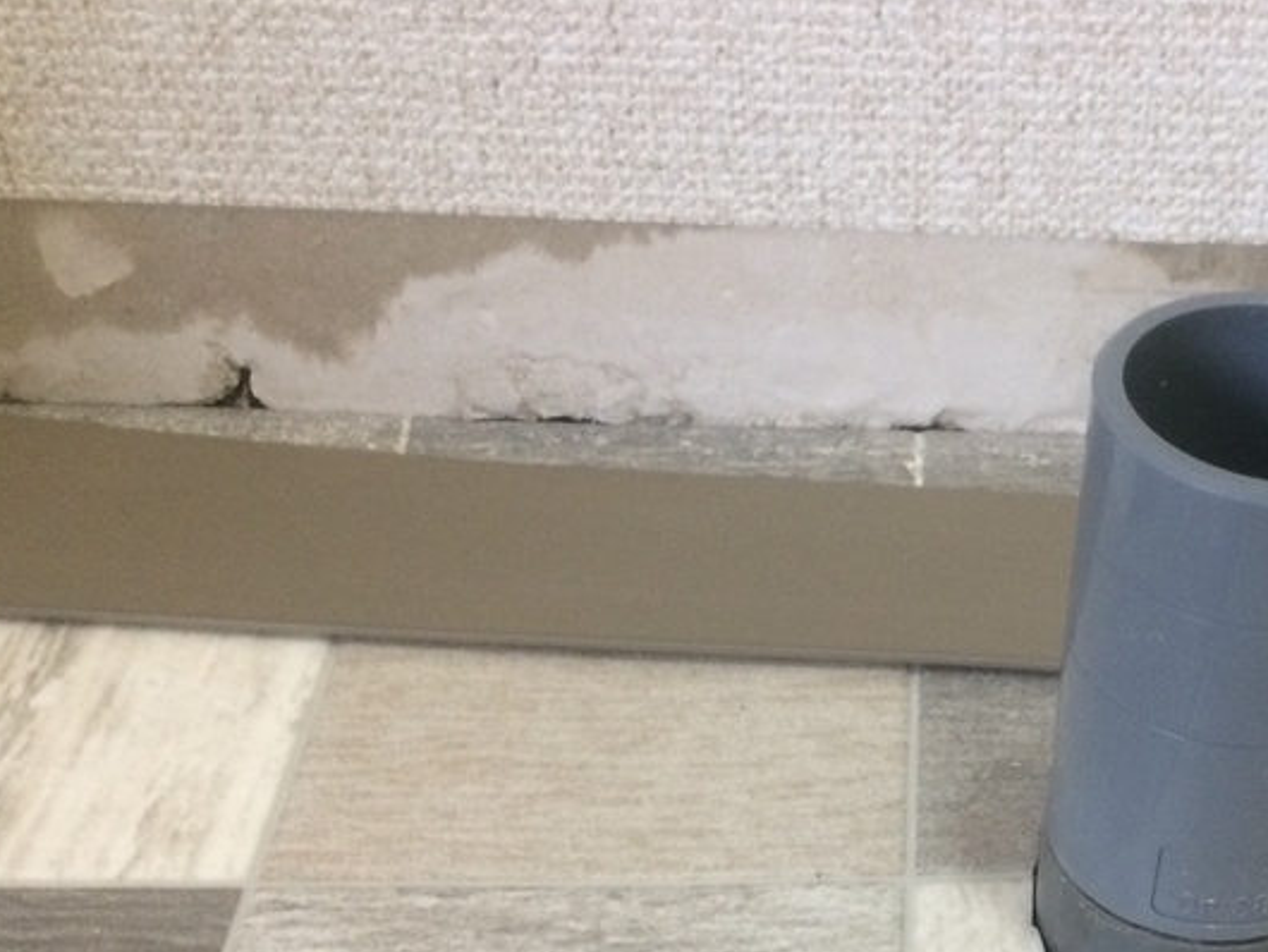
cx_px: 1117
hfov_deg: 32.8
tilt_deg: -38.1
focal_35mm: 56
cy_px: 818
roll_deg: -4.1
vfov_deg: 25.5
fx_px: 2052
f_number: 2.2
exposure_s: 1/33
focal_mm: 4.15
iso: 200
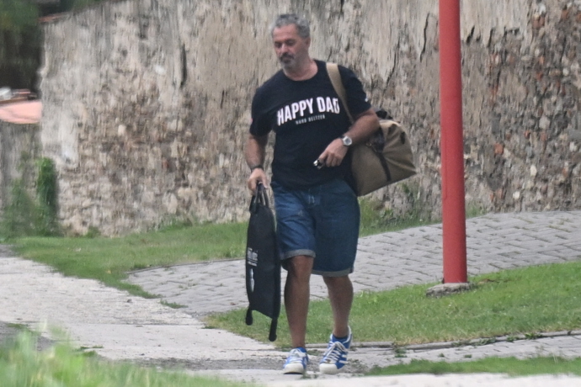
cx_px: 290
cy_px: 194
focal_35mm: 300
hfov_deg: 6.9
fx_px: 4841
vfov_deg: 4.6
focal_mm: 200
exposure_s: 1/1250
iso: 1250
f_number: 5.6
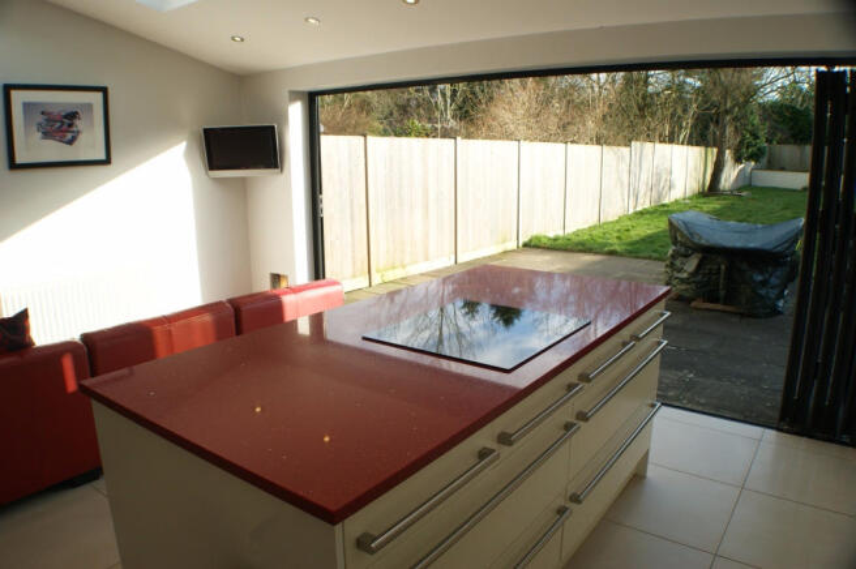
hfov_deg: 62.0
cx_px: 428
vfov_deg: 43.5
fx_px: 713
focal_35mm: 30
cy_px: 284
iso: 100
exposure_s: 1/60
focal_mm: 20
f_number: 8
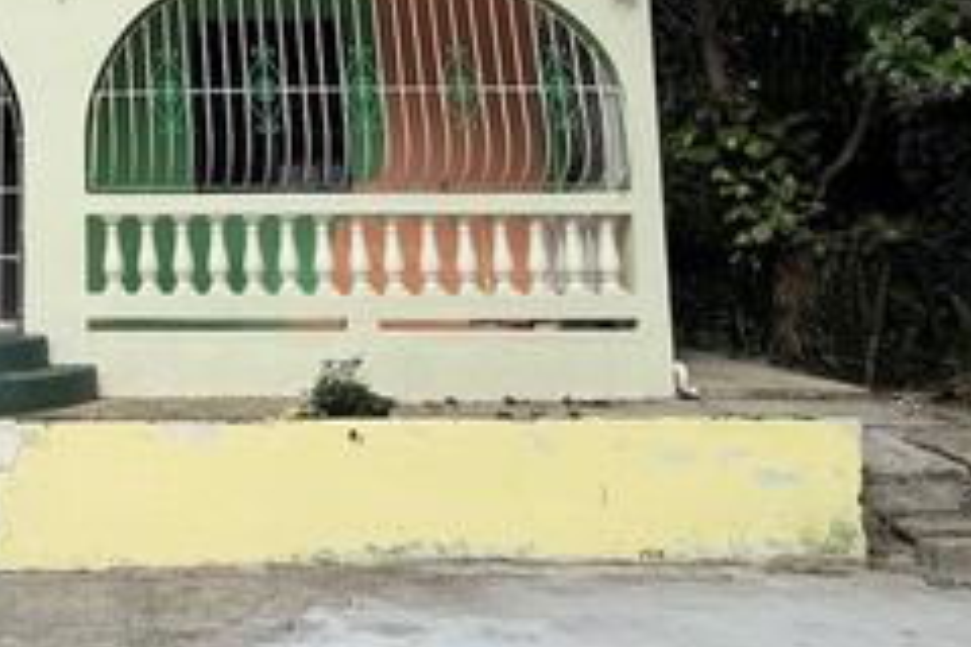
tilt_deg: +7.4
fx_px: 1402
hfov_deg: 35.0
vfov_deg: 25.3
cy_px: 83
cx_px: 24
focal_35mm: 52
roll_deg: +1.1
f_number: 1.78
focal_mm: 6.76
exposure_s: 1/4975
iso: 80
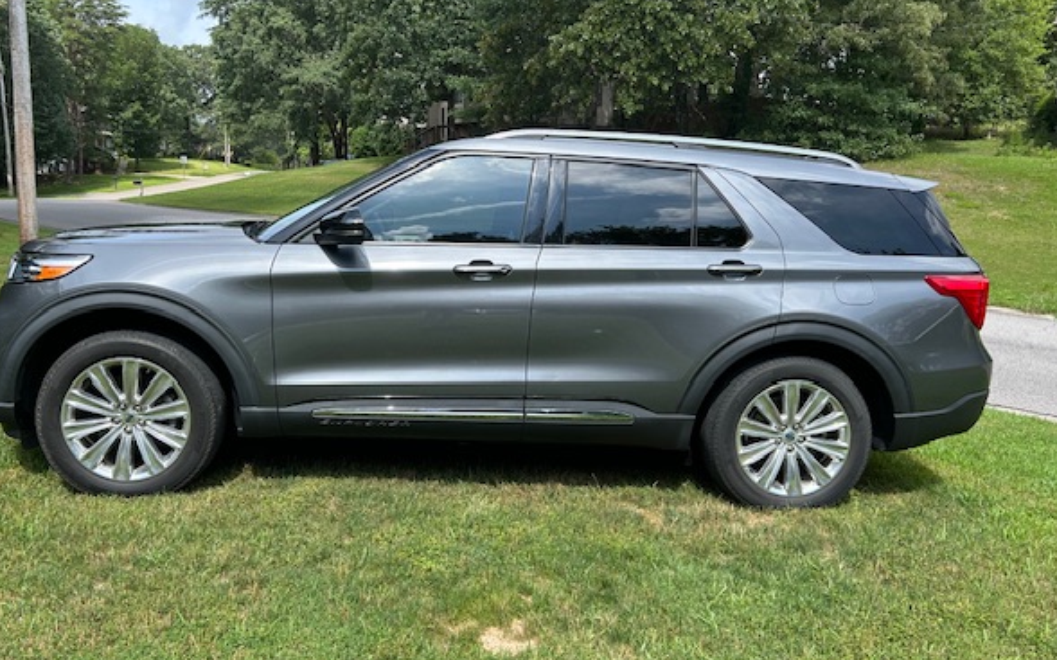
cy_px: 311
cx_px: 503
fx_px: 864
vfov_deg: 41.8
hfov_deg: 62.9
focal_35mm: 30
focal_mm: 5.7
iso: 50
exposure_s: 1/1698
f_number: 1.5
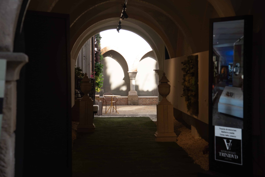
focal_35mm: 70
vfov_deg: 19.5
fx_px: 515
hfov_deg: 28.8
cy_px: 88
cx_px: 132
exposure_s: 1/1000
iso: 500
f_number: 4
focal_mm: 70
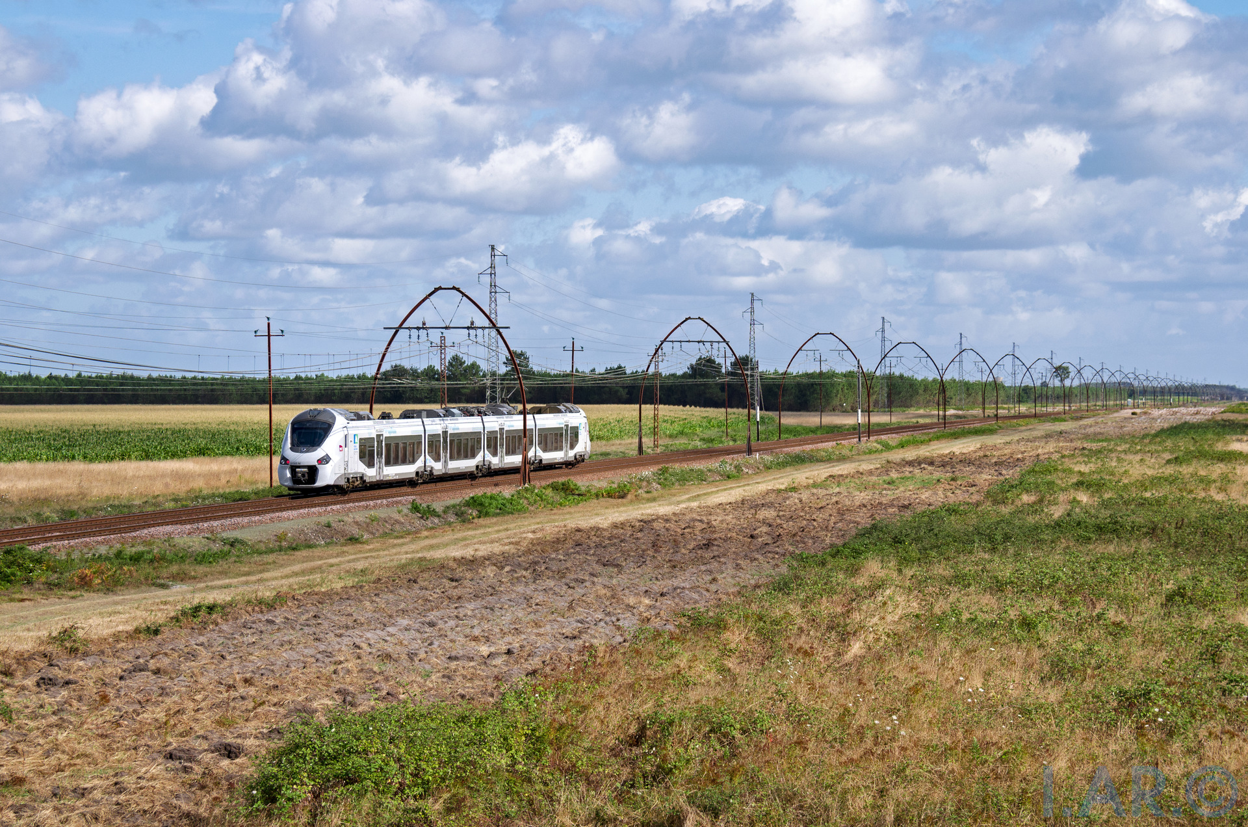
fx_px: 3737
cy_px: 414
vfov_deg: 12.6
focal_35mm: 108
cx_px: 624
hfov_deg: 19.0
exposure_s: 1/800
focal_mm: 72
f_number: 7.1
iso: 250
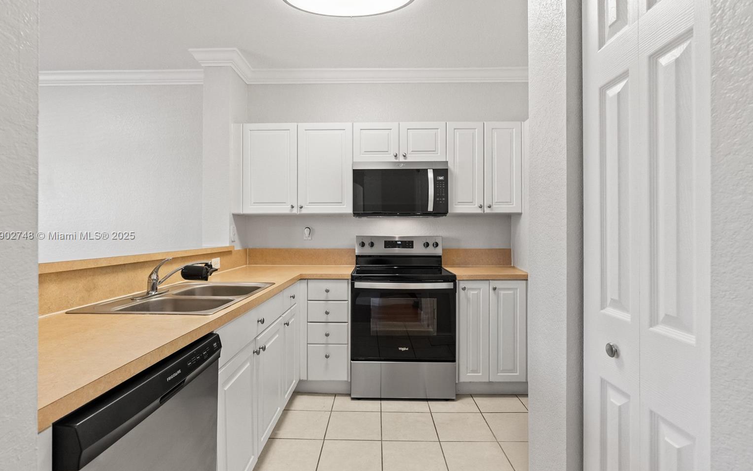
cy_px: 236
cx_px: 370
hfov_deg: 94.3
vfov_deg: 68.0
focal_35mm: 17
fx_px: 349
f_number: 5
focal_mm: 16
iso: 400
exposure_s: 1/20
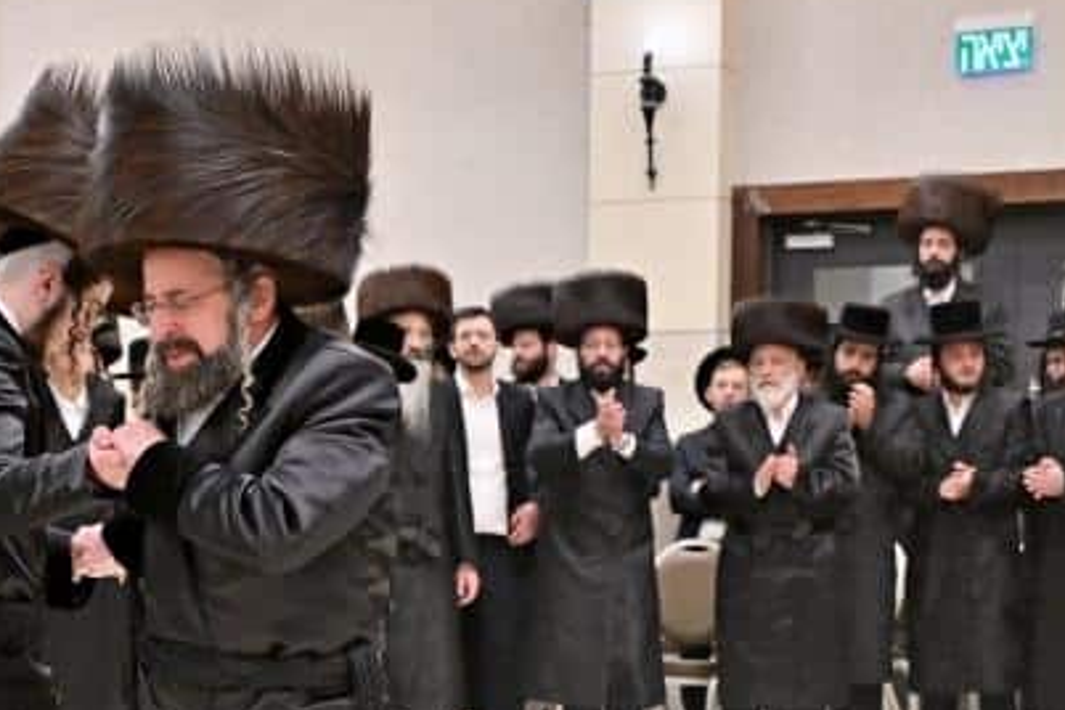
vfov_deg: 16.9
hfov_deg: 24.4
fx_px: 2375
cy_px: 571
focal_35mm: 80
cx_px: 72
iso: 1250
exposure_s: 1/250
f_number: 4
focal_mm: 31.5
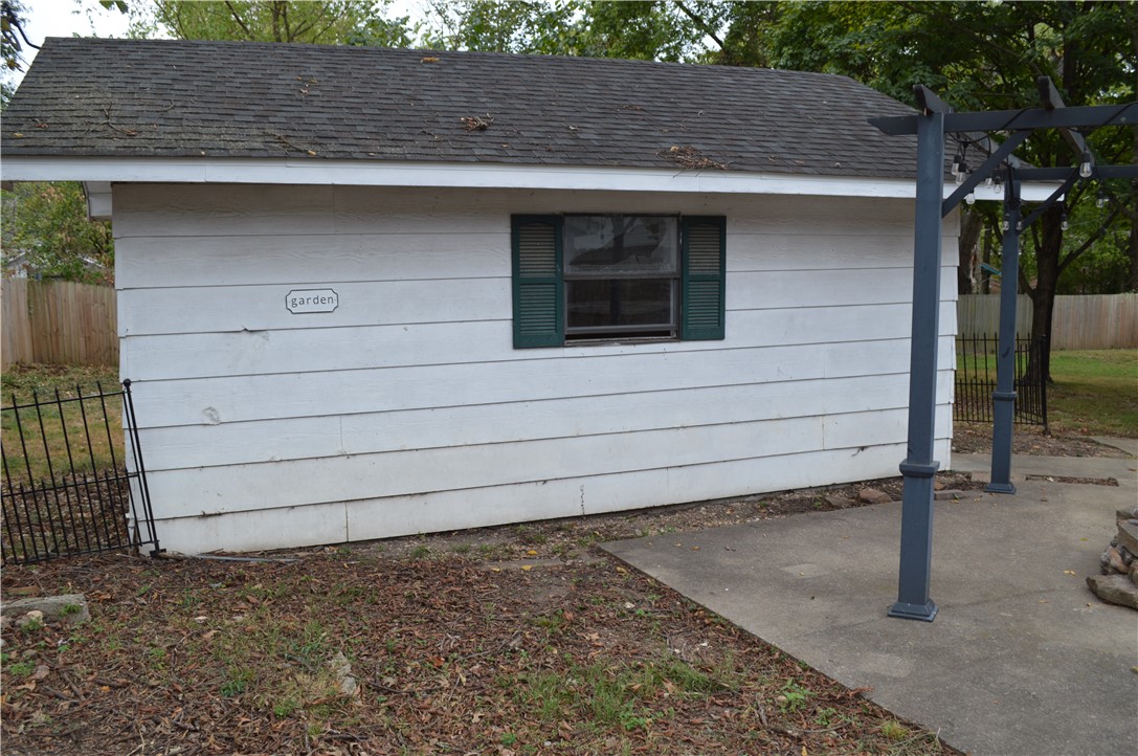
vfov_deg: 43.5
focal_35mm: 30
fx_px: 947
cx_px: 569
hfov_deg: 62.0
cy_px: 378
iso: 100
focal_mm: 20
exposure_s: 1/125
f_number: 5.6
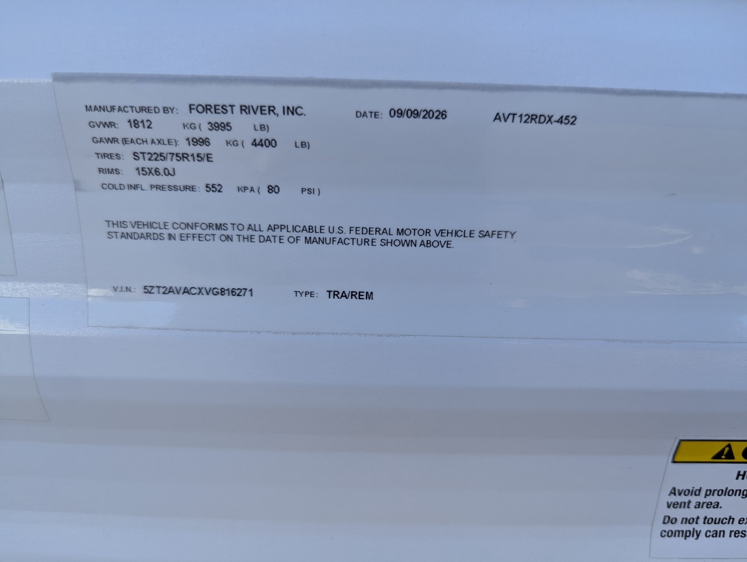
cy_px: 281
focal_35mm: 24
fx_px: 519
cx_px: 374
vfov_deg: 56.9
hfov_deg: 71.5
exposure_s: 1/542
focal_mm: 6.81
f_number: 1.85
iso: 50
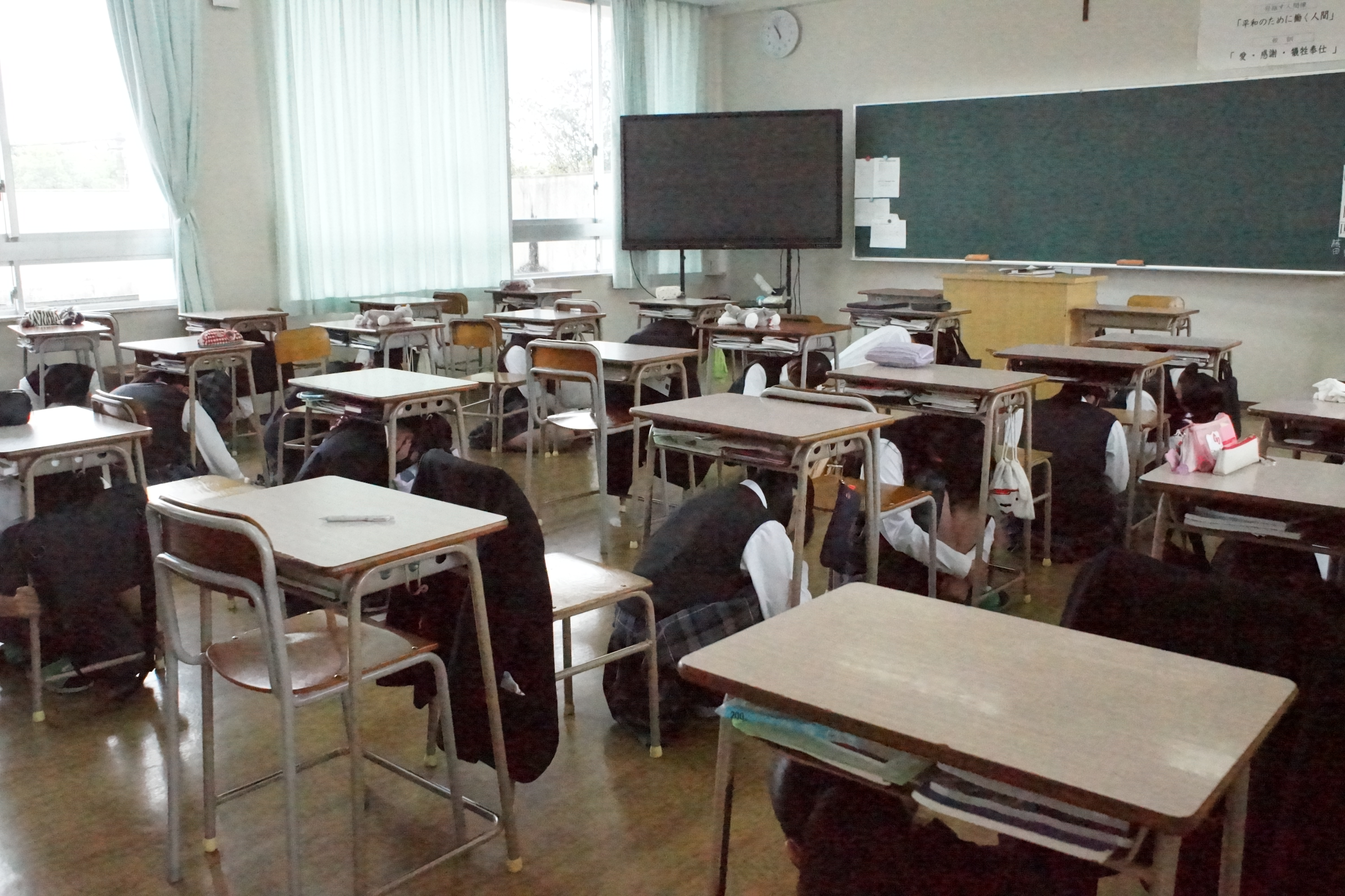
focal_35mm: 30
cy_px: 448
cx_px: 672
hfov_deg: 61.9
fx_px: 1121
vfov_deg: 43.6
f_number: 5.6
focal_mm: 20
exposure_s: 1/2500
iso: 16000
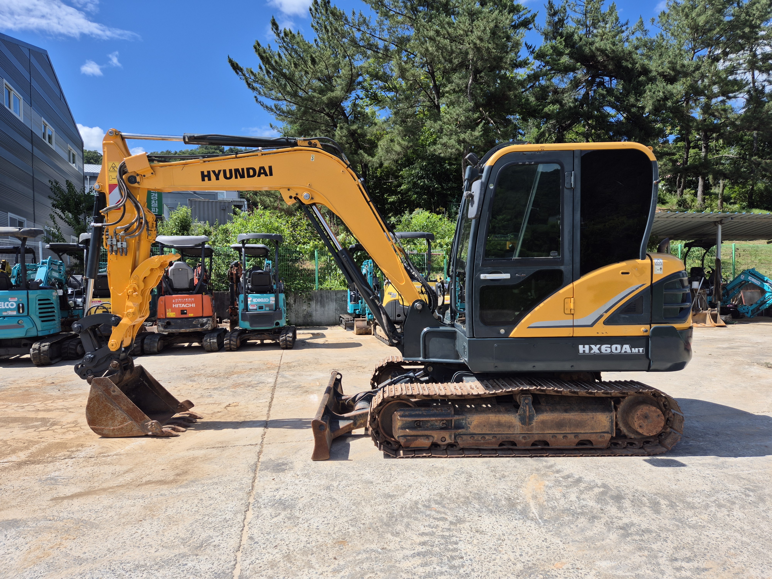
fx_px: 513
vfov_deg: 58.9
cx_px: 386
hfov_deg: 73.9
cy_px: 290
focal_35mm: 23
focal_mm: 5.4
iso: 25
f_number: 1.8
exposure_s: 1/1552
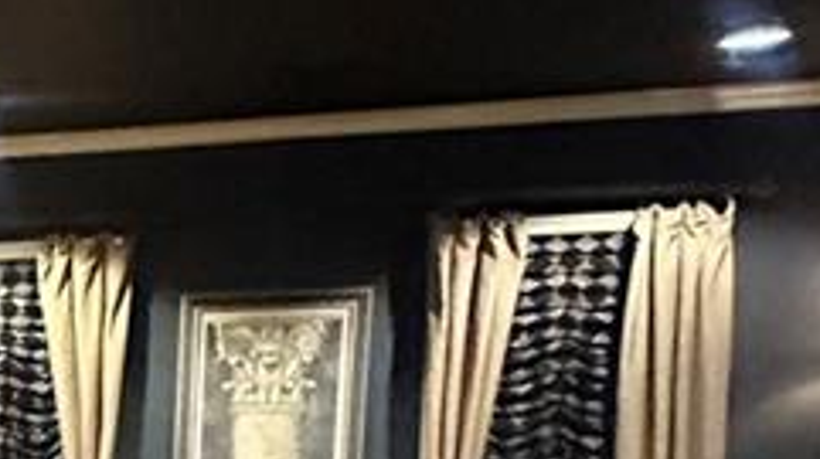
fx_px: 1651
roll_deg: +1.9
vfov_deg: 14.8
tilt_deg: -4.2
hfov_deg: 20.4
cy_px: 670
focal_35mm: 76
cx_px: -629
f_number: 2.2
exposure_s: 1/40
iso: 1250
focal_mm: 2.22
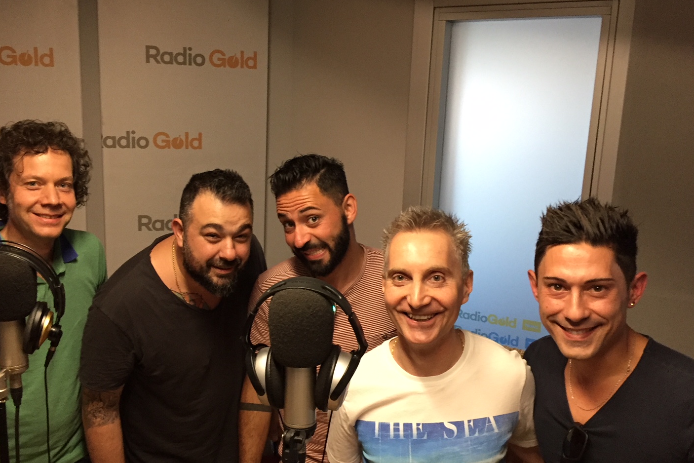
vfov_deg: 37.9
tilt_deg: -12.0
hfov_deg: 54.3
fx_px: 675
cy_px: 241
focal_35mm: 35
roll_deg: -1.8
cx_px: 315
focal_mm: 4.15
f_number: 2.2
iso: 200
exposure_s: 1/33
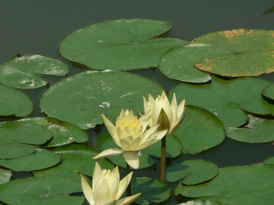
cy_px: 102
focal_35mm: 432
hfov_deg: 4.6
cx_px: 137
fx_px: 3419
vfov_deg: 3.4
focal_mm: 72
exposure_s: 1/500
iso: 80
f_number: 5.6
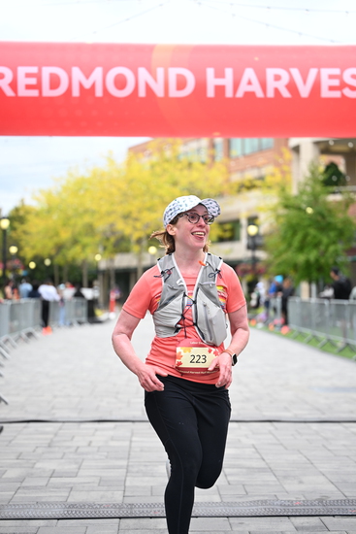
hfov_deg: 19.5
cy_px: 267
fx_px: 1038
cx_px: 178
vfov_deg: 28.8
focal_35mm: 70
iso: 640
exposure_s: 1/2000
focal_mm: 70
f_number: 2.8
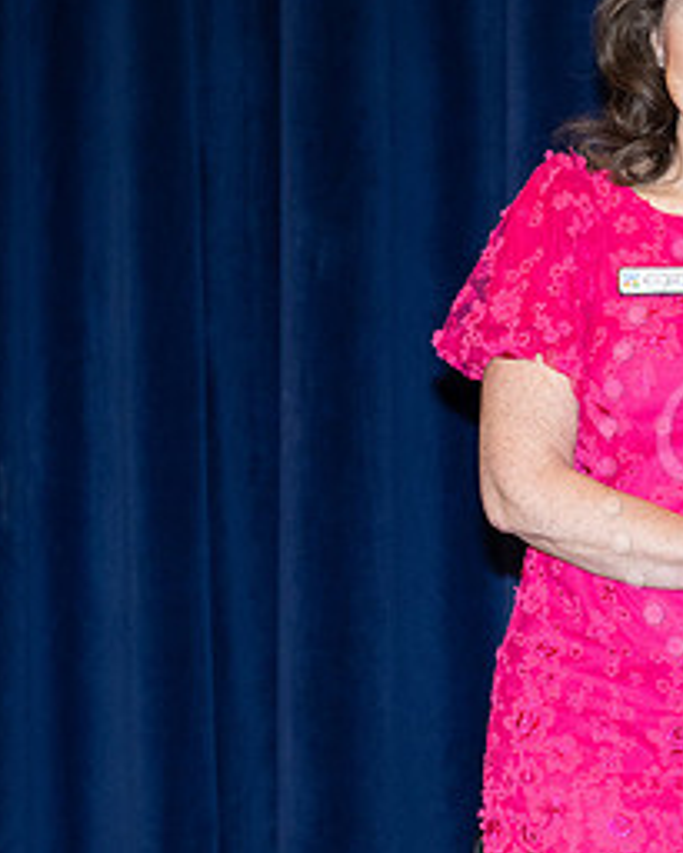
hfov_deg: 5.0
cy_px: 435
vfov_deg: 6.3
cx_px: 1028
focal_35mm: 307
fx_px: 7753
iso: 1000
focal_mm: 115
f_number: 5.6
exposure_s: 1/200
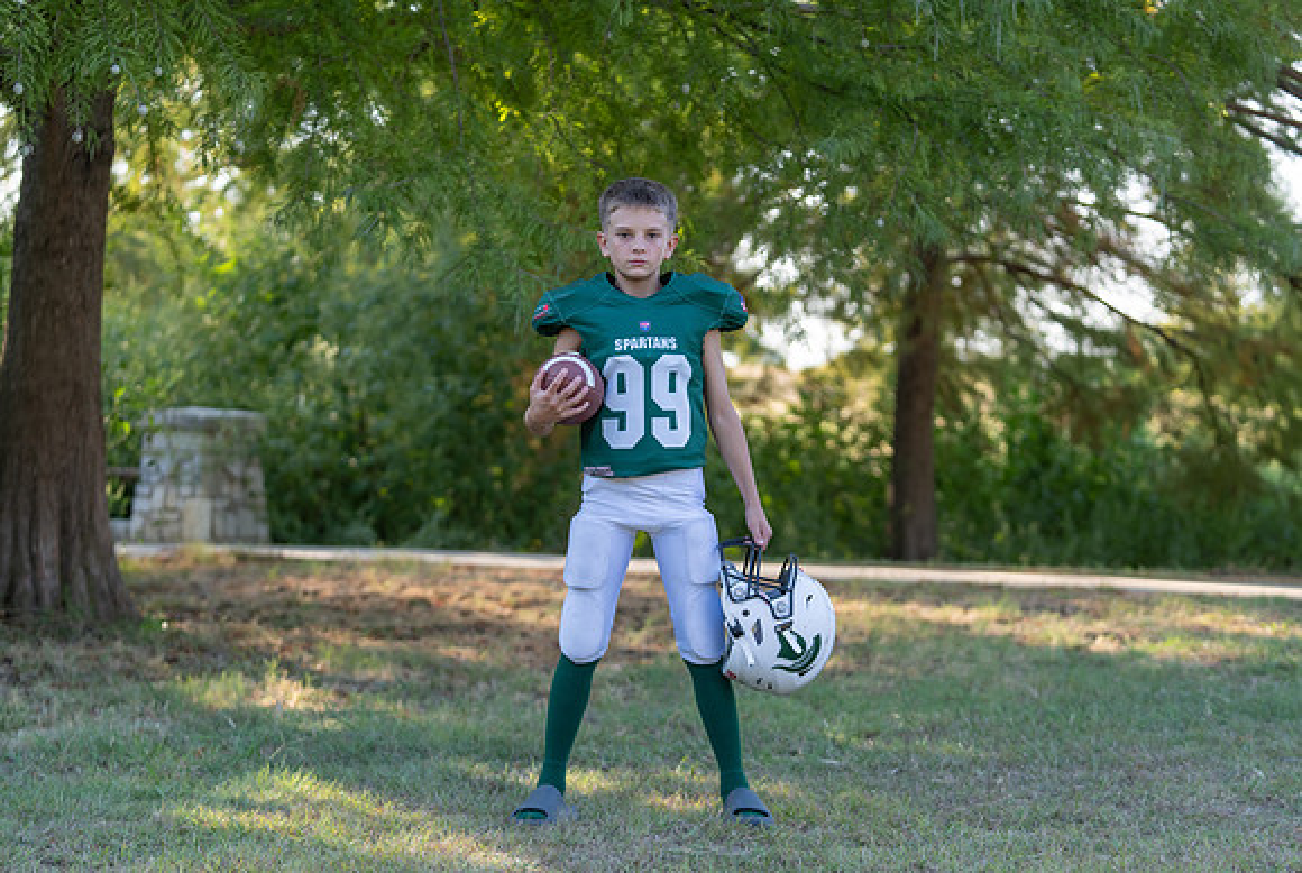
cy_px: 485
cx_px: 656
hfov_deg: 25.3
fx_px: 2896
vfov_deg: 17.1
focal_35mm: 80
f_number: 2.8
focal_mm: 71
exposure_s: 1/320
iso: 125
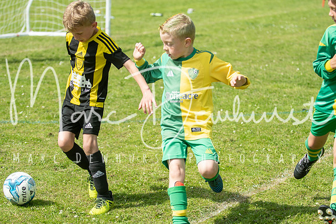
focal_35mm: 105
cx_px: 168
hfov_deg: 19.5
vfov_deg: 13.0
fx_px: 980
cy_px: 112
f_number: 3.2
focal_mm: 70
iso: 250
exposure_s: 1/2500
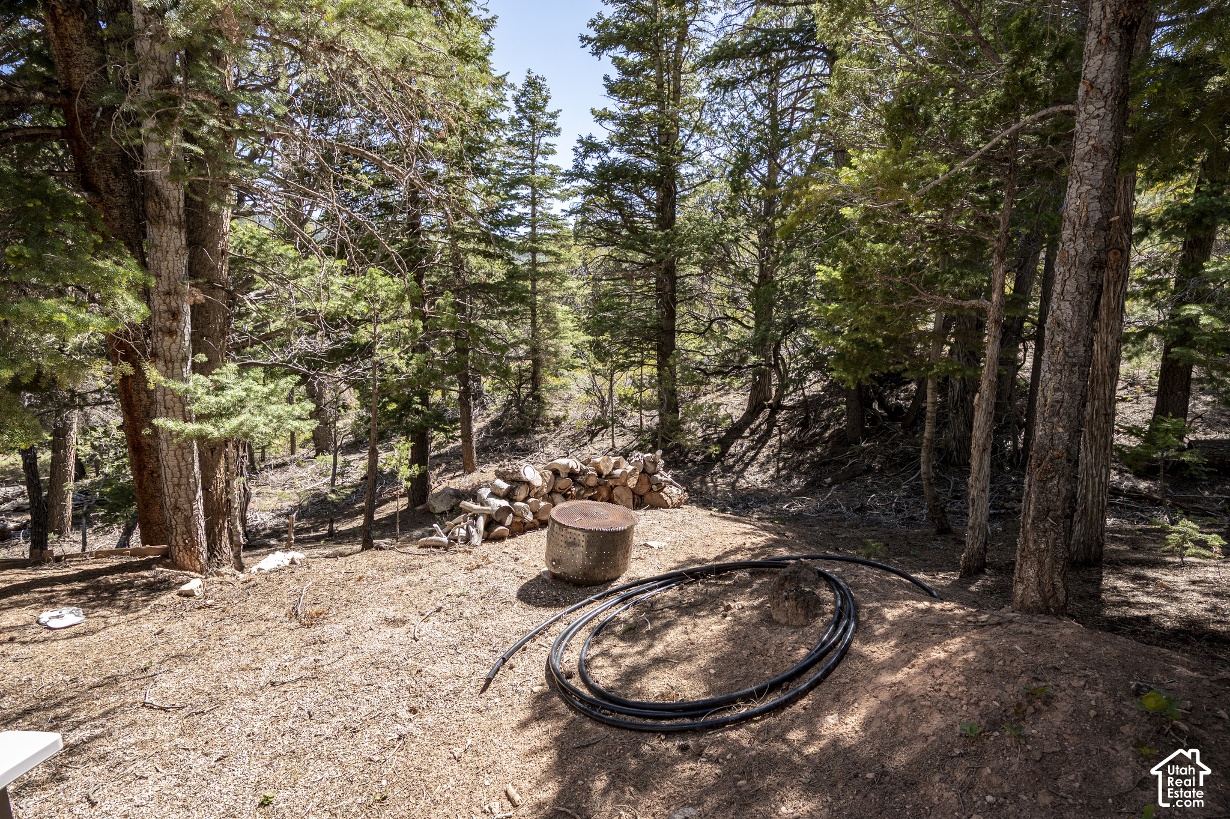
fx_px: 632
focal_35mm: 18
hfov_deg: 88.5
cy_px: 410
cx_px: 615
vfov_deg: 65.9
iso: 320
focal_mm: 18.5
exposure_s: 1/320
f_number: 8
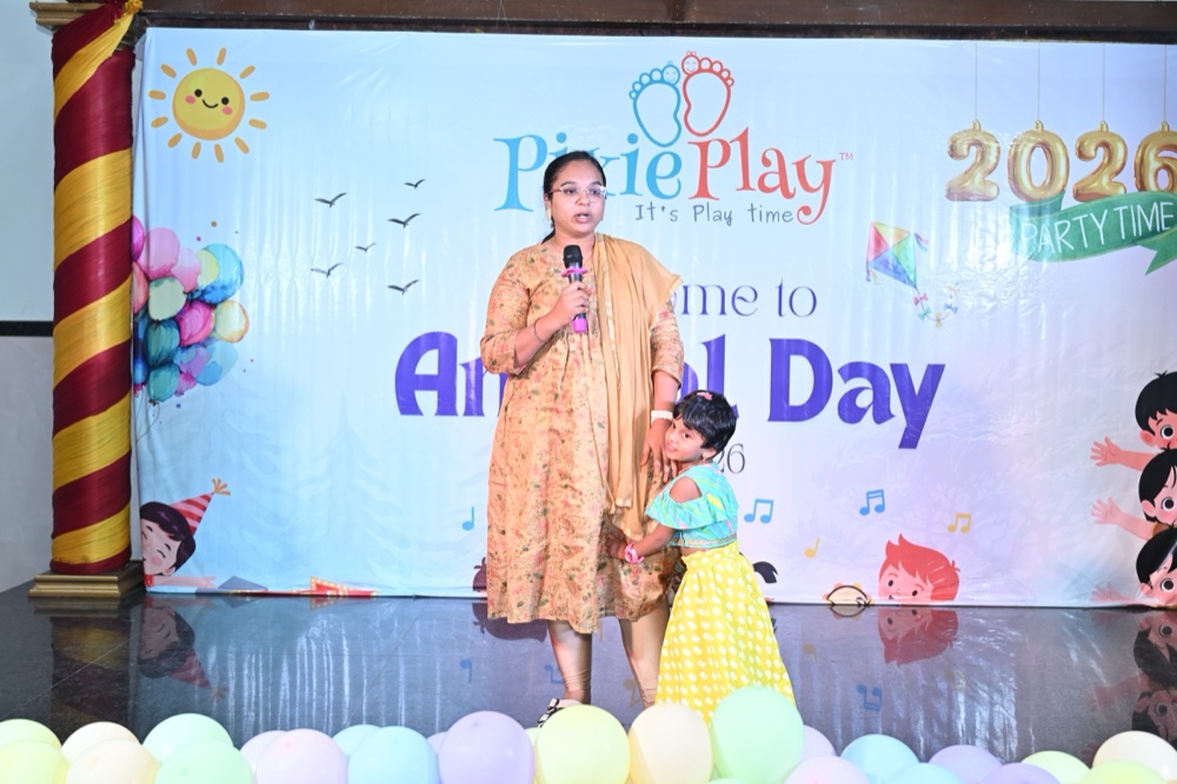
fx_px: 1340
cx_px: 588
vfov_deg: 32.6
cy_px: 392
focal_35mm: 41
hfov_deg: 47.4
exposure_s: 1/160
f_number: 4
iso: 500
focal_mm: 41
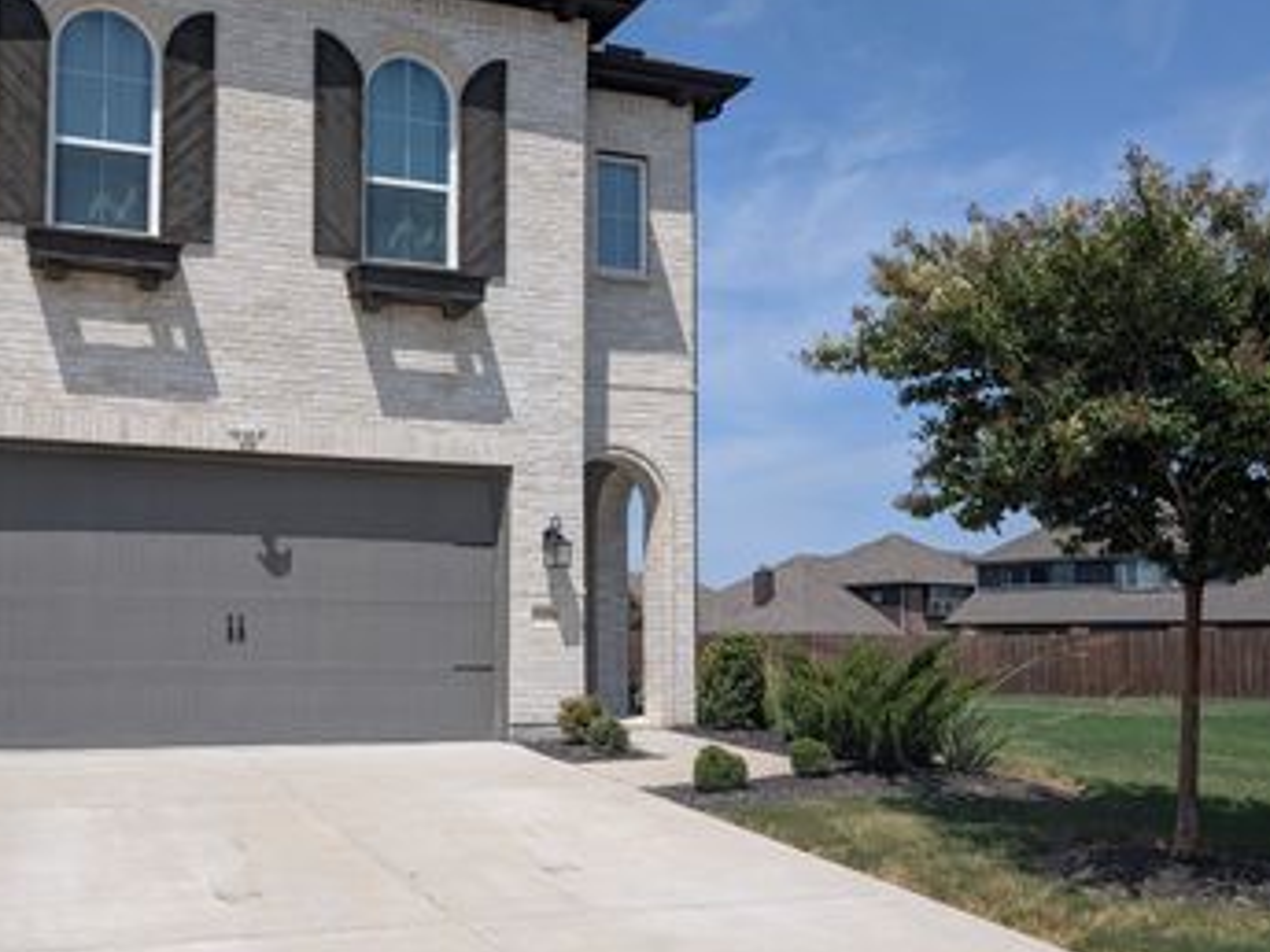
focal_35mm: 35
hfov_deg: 51.6
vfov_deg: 40.6
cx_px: 417
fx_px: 1284
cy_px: 530
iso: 24
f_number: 1.68
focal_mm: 6.9
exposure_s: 1/1513
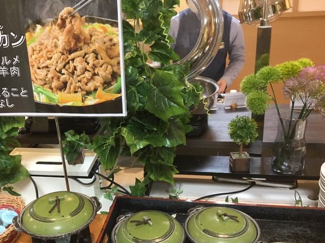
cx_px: 128
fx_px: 376
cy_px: 138
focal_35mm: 40
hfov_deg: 46.5
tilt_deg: -23.1
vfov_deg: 35.9
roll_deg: +3.2
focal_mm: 3.3
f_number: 2.4
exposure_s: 1/30
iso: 100
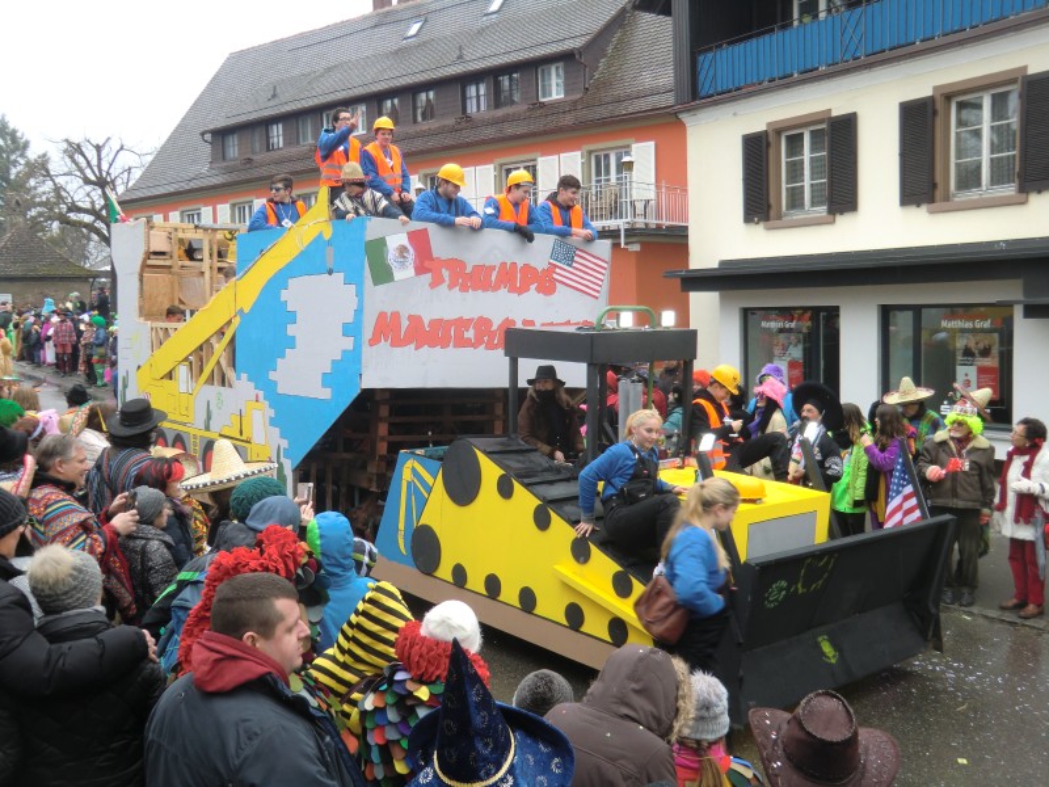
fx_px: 1030
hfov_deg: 54.0
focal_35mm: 34
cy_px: 394
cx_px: 524
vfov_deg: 41.8
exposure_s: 1/60
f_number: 3.6
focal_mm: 6.1
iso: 80
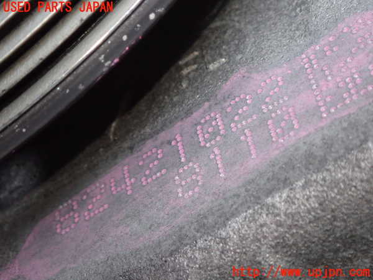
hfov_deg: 19.6
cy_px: 140
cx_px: 186
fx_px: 1078
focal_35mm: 100
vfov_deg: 14.8
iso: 640
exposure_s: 1/100
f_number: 4.9
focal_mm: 18
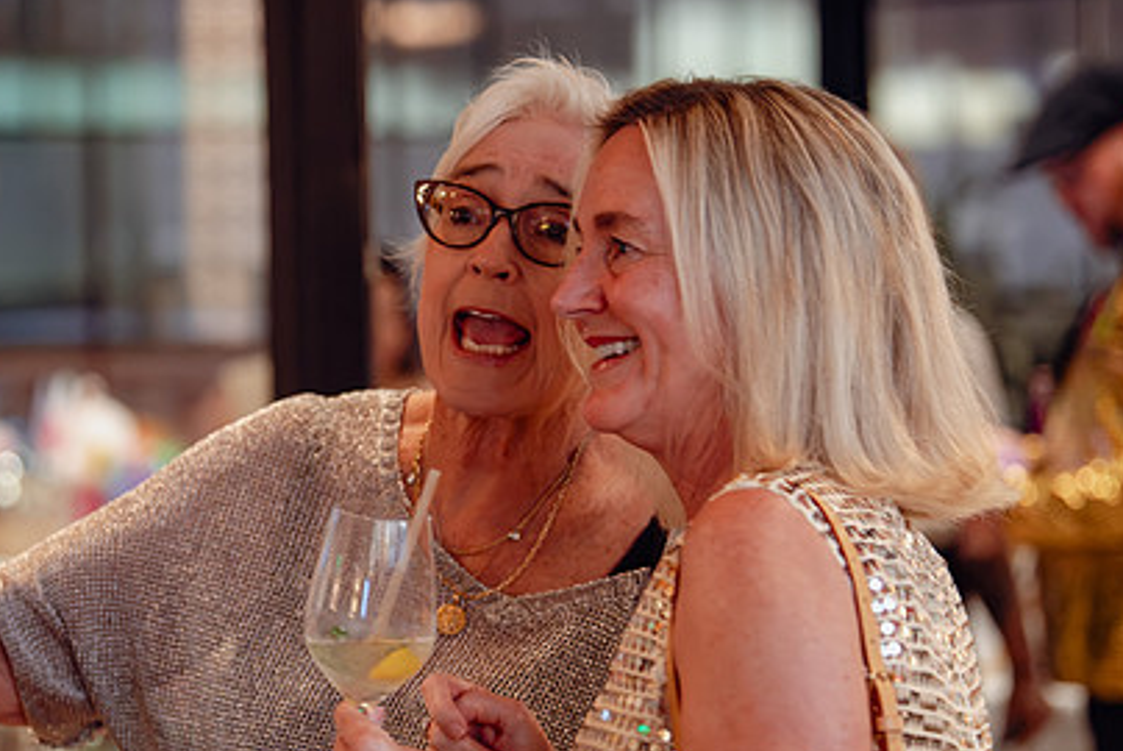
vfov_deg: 9.2
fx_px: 4651
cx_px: 255
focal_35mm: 149
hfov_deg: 13.7
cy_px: 458
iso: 6400
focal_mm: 90
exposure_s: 1/60
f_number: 2.8
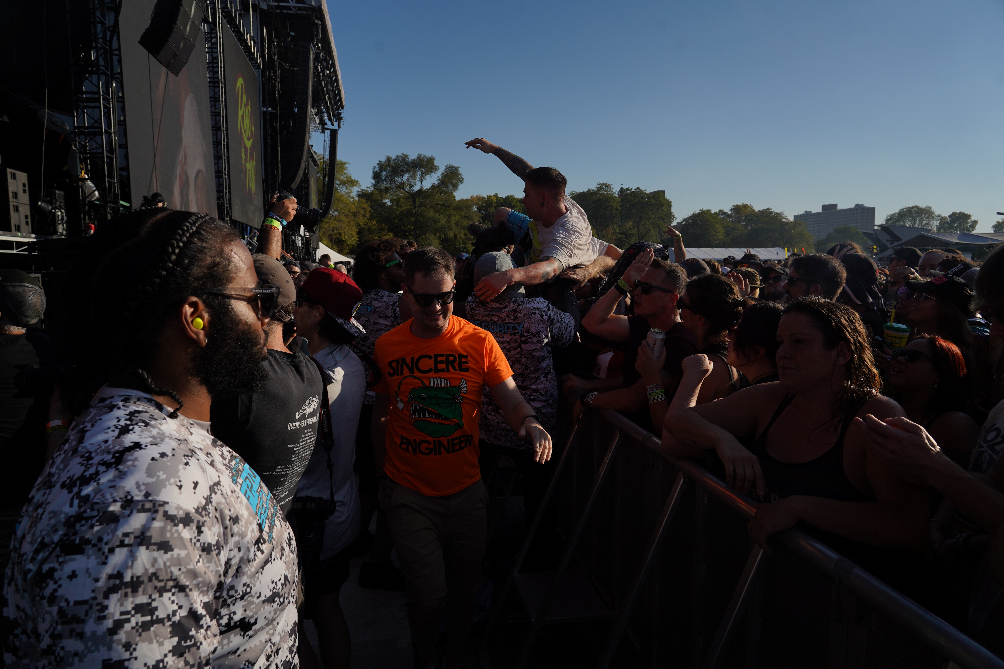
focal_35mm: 24
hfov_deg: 73.7
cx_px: 502
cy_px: 334
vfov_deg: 53.1
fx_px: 669
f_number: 8
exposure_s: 1/800
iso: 100
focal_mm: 24
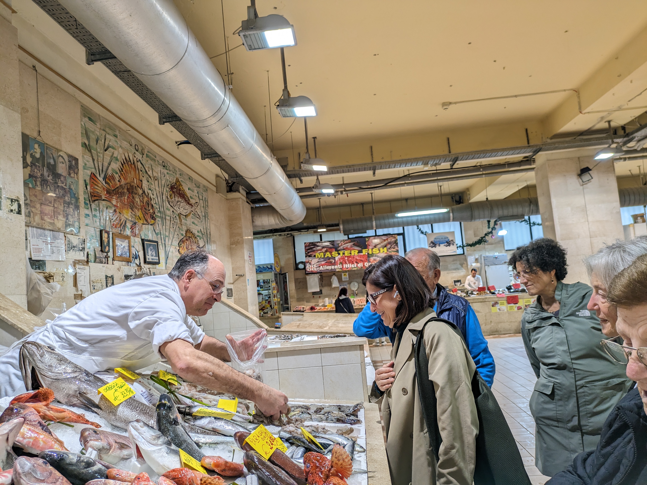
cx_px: 324
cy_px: 242
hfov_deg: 69.4
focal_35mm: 25
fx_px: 467
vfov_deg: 54.9
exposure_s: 1/100
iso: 75
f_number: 1.89
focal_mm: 5.43
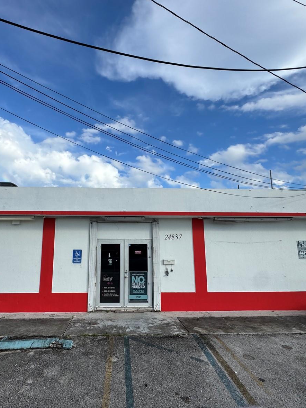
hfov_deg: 68.1
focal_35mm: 19
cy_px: 202
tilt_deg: +10.0
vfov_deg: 84.7
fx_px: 224
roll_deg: +0.2
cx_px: 124
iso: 50
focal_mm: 2.22
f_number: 2.2
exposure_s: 1/1709
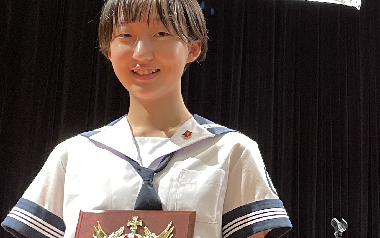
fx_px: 839
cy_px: 94
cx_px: 327
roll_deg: -0.3
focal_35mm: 81
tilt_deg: +18.3
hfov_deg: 24.9
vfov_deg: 16.1
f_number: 1.6
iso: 400
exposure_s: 1/50
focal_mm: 4.2
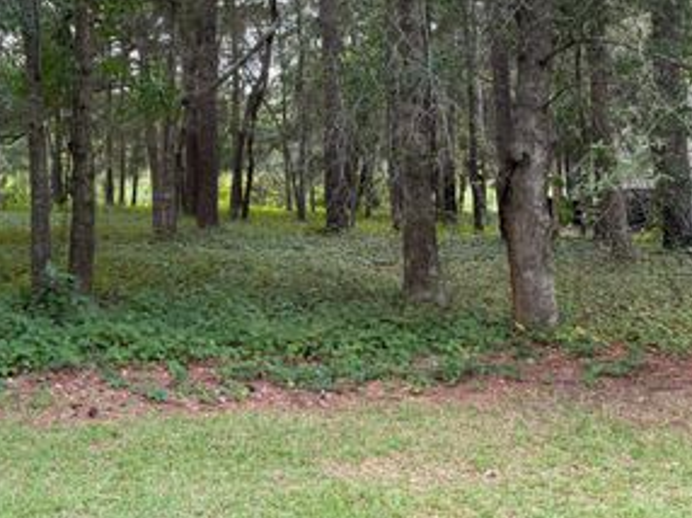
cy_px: 98
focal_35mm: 42
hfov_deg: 42.3
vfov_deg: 33.2
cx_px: 114
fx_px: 839
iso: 100
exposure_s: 1/136
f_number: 1.78
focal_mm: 6.76
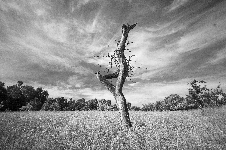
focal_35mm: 18
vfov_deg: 67.3
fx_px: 113
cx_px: 113
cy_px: 75
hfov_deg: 90.1
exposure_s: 1/320
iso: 100
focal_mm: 12
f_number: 5
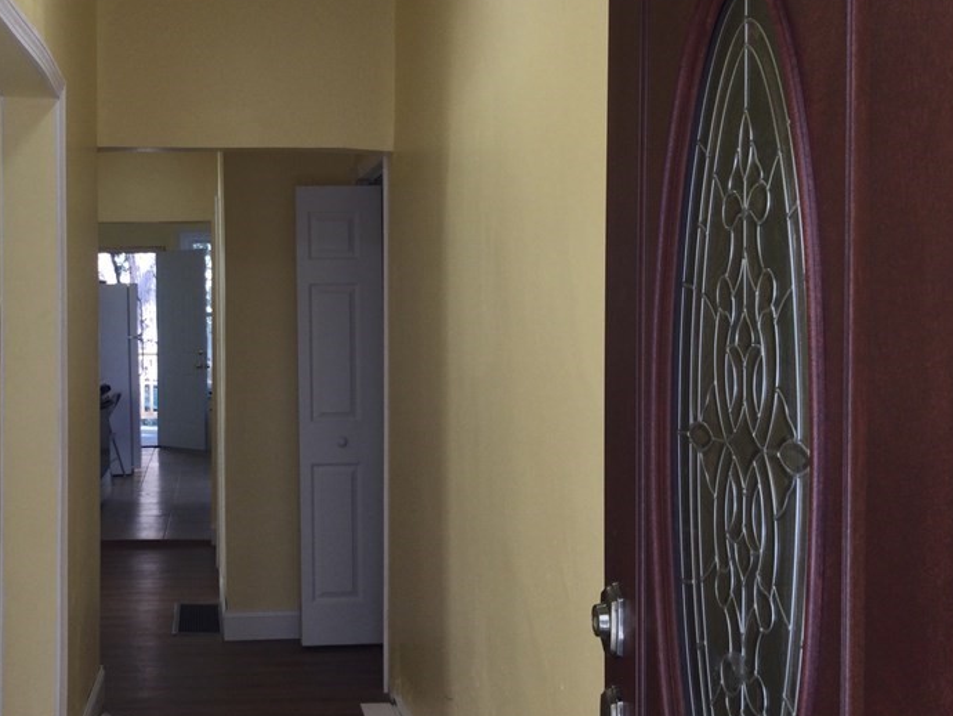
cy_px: 355
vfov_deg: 31.5
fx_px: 1267
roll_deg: -0.7
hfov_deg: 40.4
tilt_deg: -3.7
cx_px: 280
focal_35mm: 46
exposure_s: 1/60
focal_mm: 3.3
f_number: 2.4
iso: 32
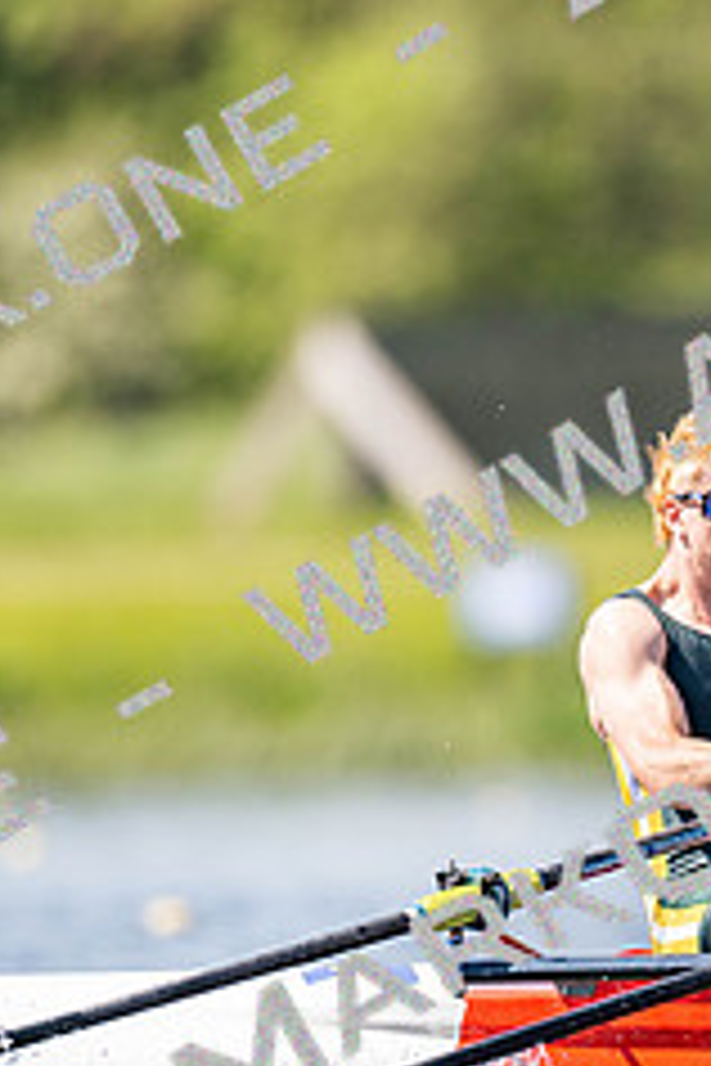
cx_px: 801
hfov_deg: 0.9
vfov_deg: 1.4
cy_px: 677
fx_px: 43516
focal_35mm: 1469
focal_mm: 600
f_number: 4
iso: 360
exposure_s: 1/2500
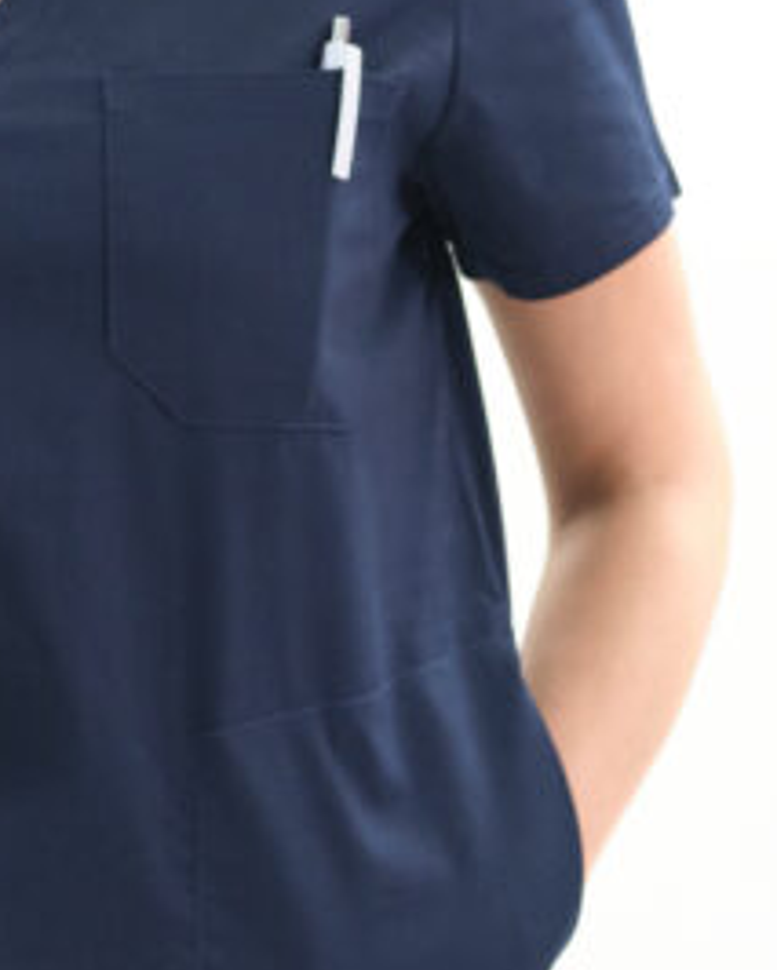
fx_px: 6837
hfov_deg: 6.5
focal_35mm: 238
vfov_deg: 8.1
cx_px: -33
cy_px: 248
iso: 1000
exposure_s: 1/160
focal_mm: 50
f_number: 3.2
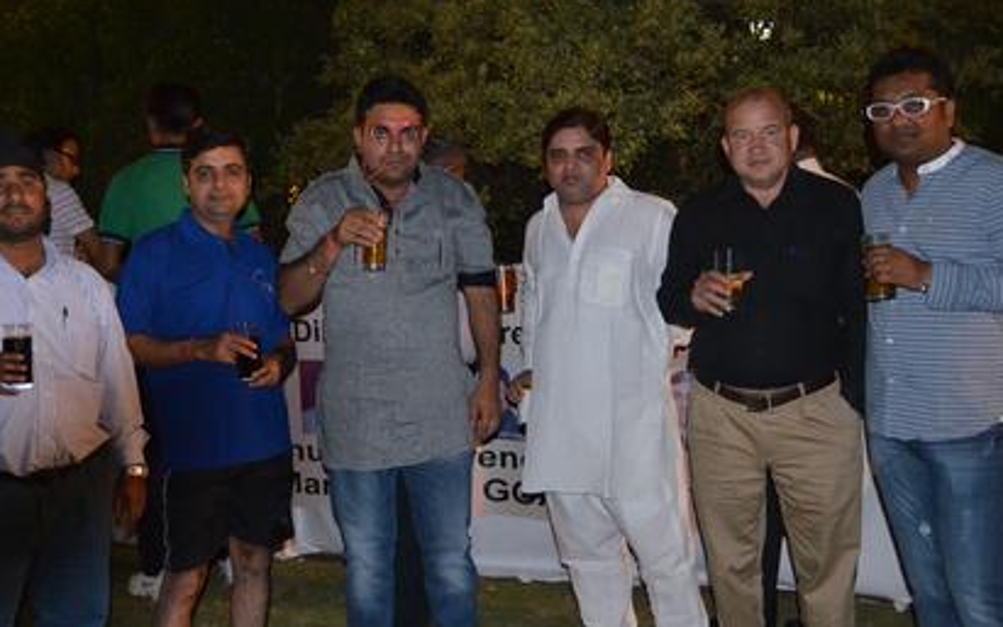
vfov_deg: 26.3
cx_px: 454
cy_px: 338
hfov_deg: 41.0
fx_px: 1340
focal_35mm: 49
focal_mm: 22
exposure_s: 1/60
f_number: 3.8
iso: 3200
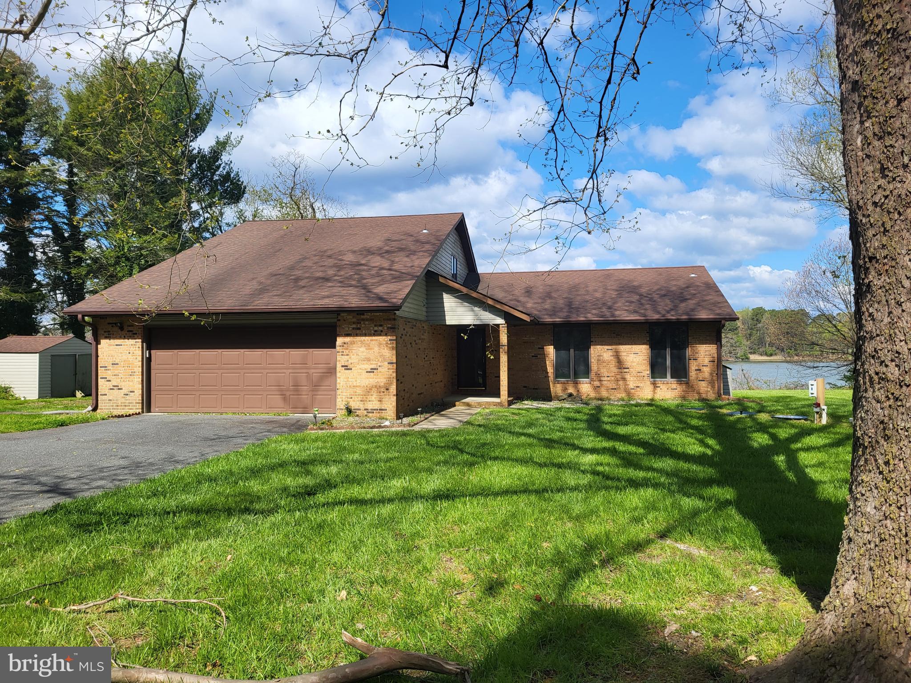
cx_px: 456
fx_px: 684
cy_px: 342
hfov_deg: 67.3
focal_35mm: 26
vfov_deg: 53.1
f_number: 1.8
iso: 40
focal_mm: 5.4
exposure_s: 1/2082
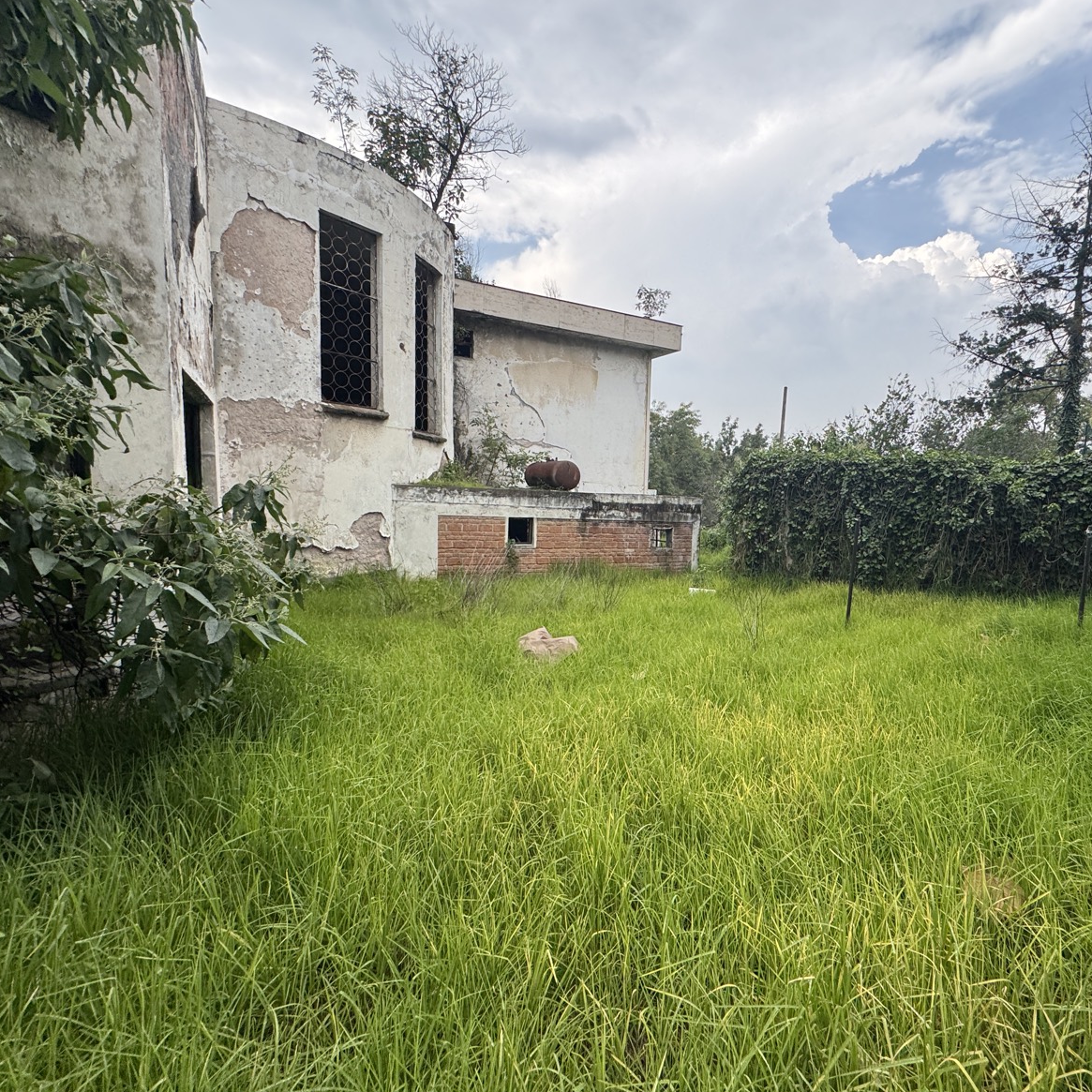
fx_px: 607
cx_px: 644
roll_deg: -0.2
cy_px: 544
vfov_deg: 84.0
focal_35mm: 17
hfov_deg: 83.1
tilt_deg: -4.6
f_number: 2.2
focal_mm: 2.22
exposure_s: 1/587
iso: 40
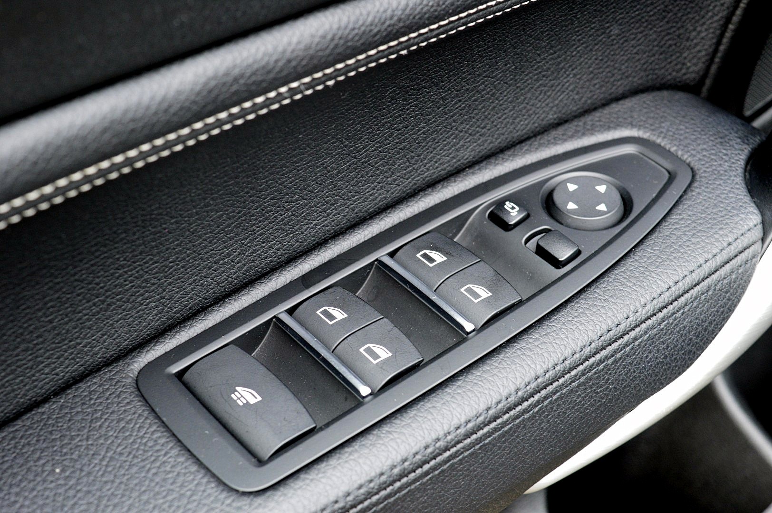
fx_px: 1446
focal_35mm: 68
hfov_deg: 29.9
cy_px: 256
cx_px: 386
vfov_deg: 20.1
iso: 800
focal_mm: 45
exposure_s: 1/60
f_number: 7.1
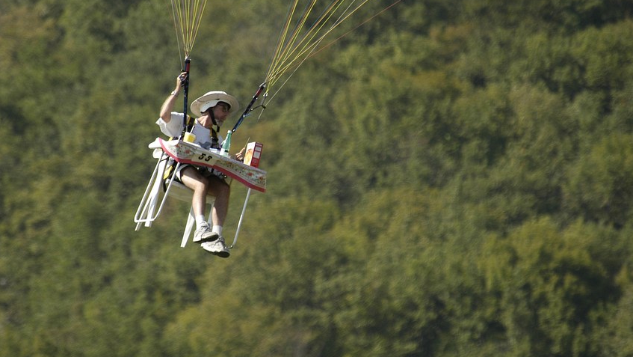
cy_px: 179
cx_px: 317
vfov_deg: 1.9
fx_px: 10577
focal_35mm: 630
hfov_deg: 3.4
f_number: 5.6
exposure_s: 1/640
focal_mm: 400
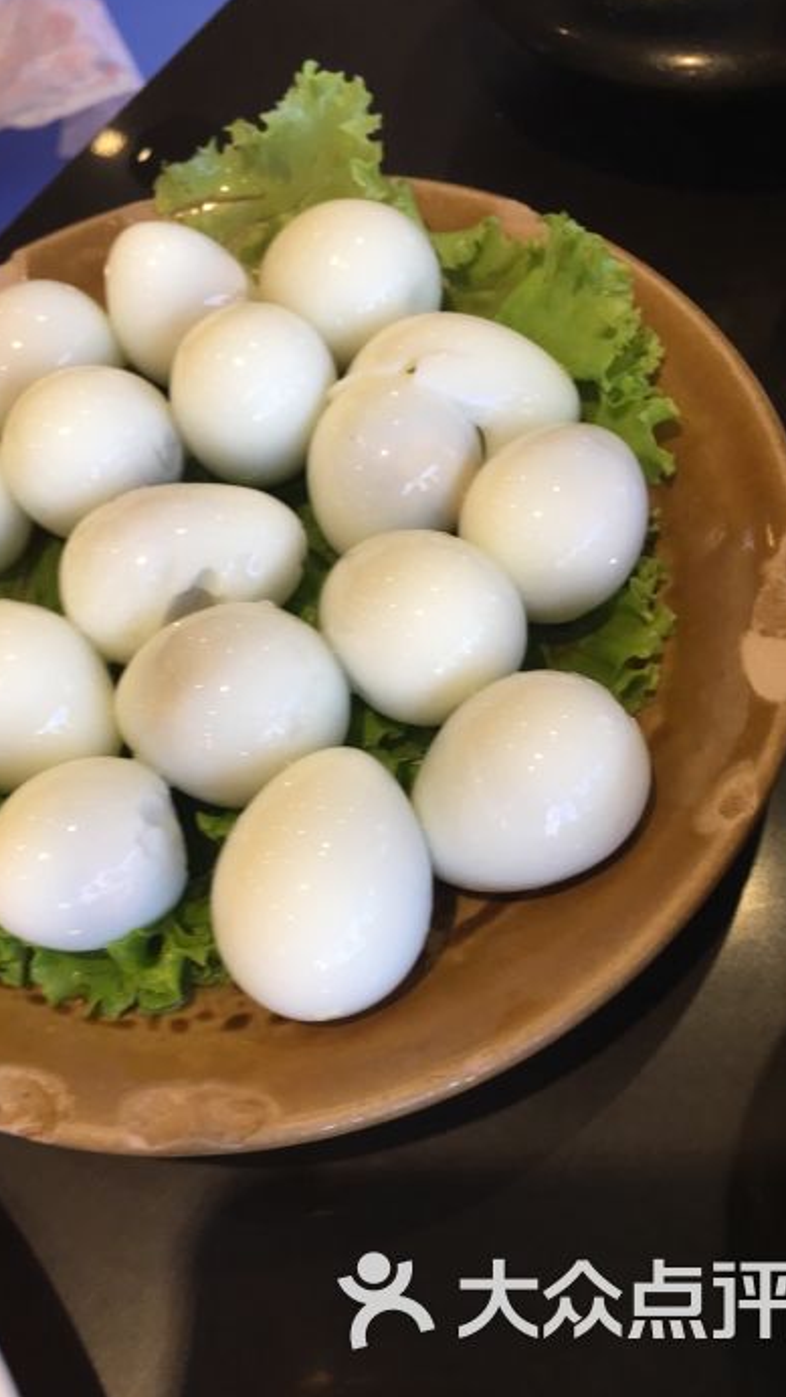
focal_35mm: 32
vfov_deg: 61.0
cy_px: 697
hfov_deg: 36.6
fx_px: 1185
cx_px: 314
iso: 40
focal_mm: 4.15
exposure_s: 1/17
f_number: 2.2
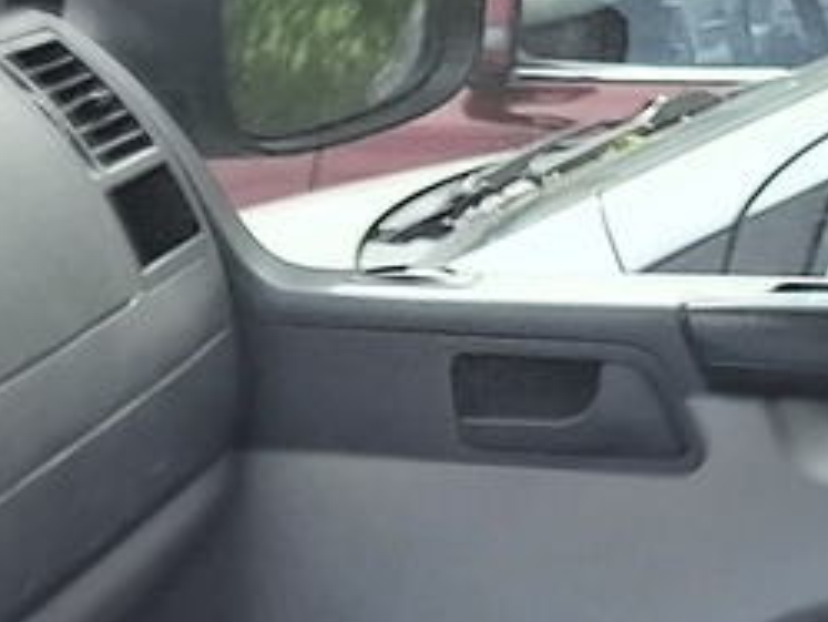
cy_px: 1513
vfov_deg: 9.8
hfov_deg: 13.6
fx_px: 3183
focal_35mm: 133
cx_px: -539
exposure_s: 1/212
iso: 50
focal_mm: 5.54
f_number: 1.8
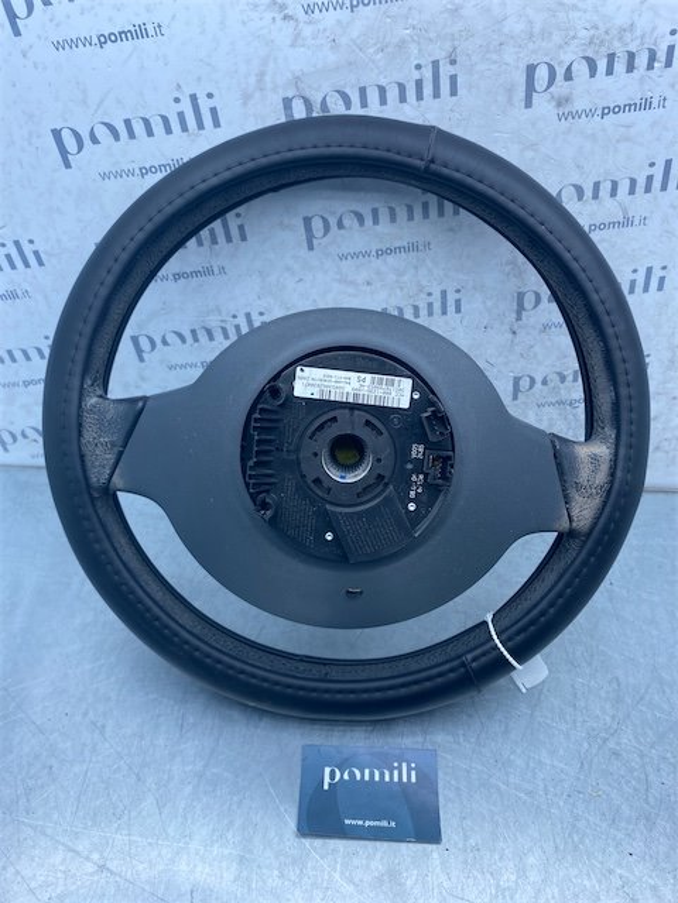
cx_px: 339
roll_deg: -3.7
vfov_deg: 67.3
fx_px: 679
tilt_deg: -42.7
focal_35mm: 26
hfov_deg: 53.1
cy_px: 452
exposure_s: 1/546
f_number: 1.8
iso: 32
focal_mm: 4.25
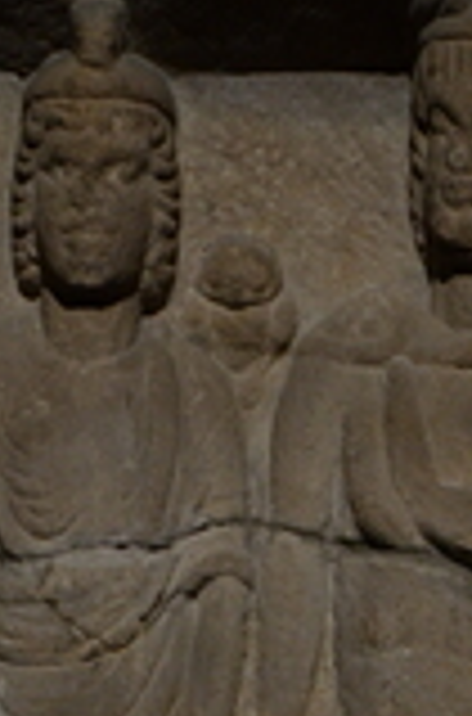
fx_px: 5463
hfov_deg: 4.9
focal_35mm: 276
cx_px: 126
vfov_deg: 7.5
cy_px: 648
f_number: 4.8
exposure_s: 1/20
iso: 1250
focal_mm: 44
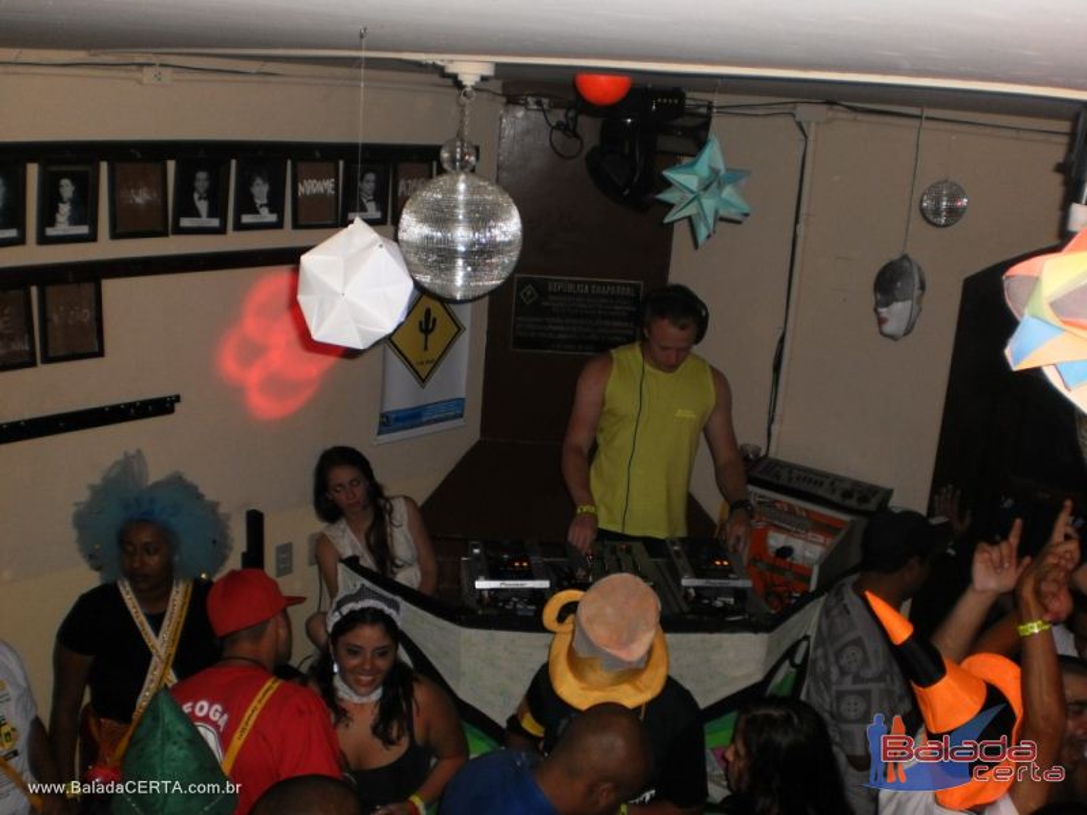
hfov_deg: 51.4
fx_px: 1130
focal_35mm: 36
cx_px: 544
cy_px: 408
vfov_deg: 39.7
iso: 125
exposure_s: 1/30
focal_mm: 6.3
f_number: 3.1
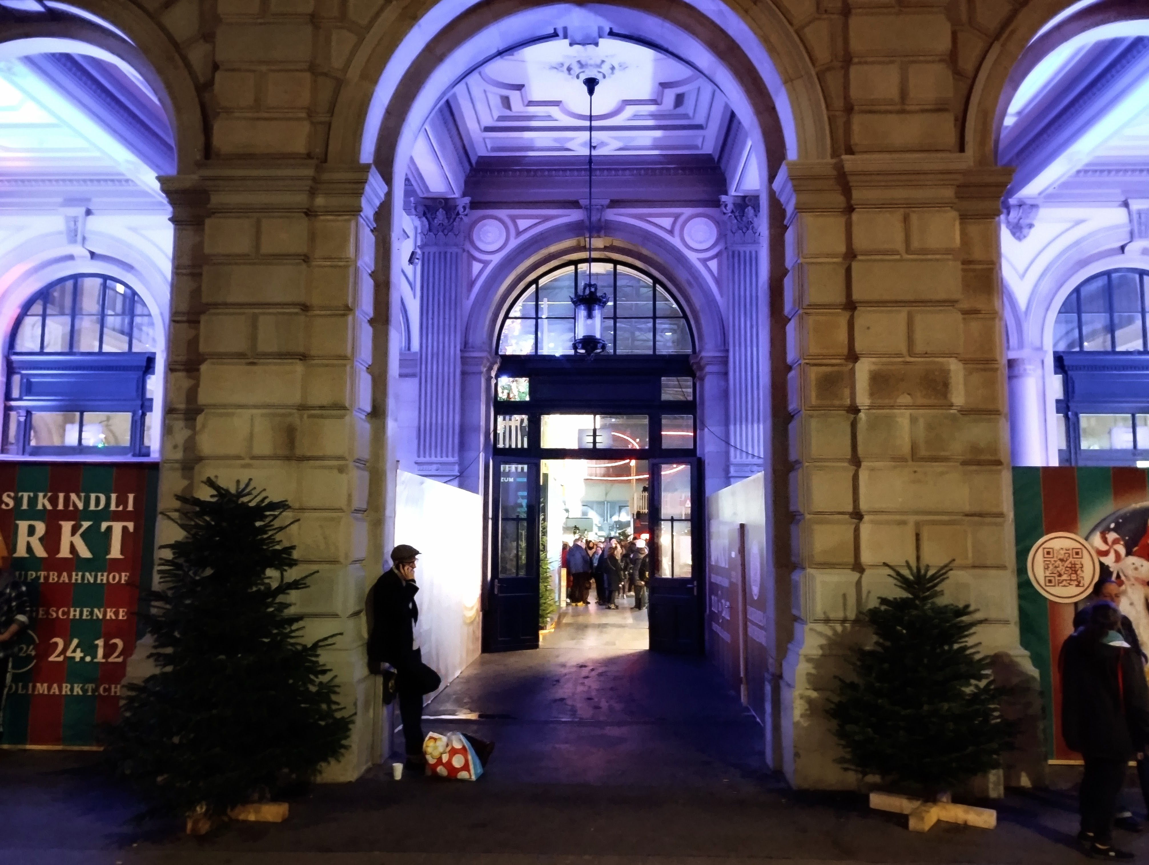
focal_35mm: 28
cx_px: 574
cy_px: 432
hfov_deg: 63.4
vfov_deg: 49.9
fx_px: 931
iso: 5066
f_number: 1.8
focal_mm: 4.27
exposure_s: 1/11
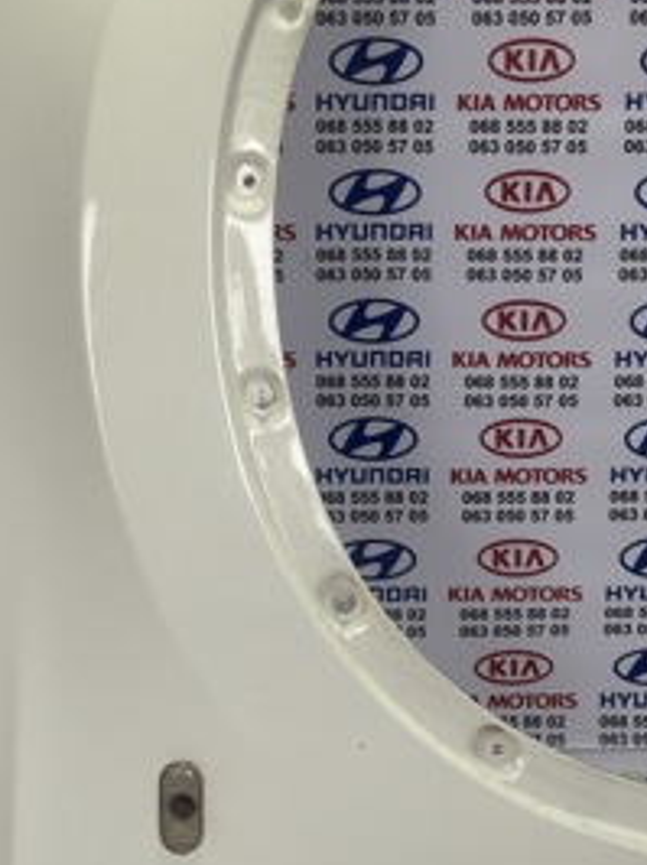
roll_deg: +0.5
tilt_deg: -15.2
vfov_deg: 20.8
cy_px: 315
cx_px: 359
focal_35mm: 94
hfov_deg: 15.7
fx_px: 2346
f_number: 1.6
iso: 64
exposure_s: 1/60
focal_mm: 5.96
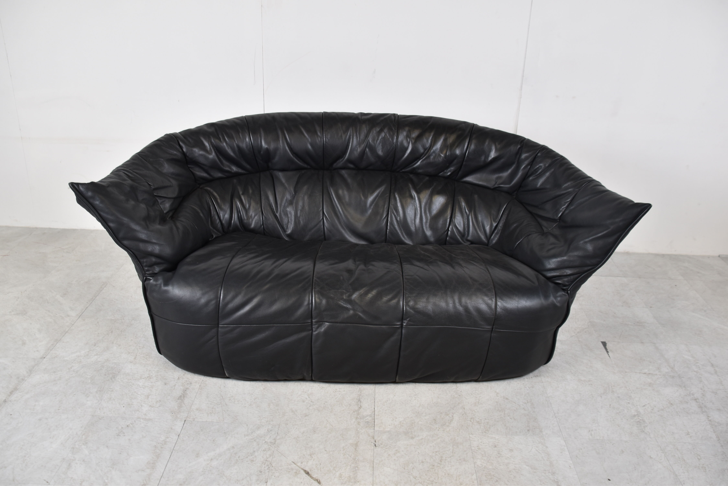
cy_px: 243
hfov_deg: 57.2
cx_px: 364
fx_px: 667
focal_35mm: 33
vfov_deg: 40.0
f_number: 3.5
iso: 200
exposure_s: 1/40
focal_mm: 22
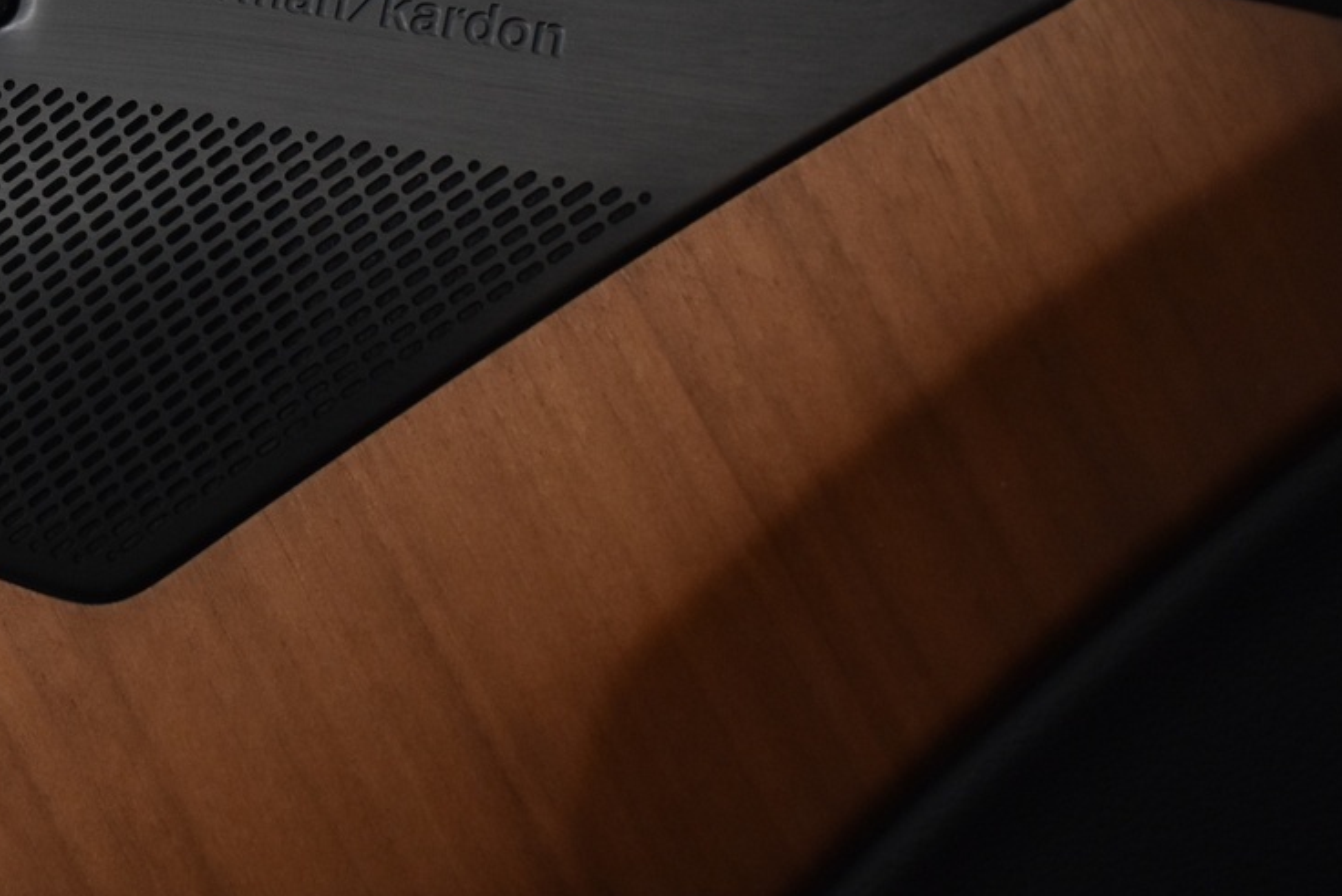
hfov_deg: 28.6
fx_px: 2461
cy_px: 86
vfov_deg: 20.2
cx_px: -2
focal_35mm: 66
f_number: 3.8
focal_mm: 20
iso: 1000
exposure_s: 1/30
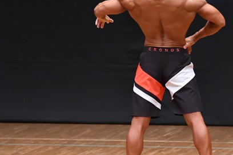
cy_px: 72
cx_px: 171
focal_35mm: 541
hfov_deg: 3.8
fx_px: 3501
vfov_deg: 2.5
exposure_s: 1/400
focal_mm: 190
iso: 6400
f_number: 5.6
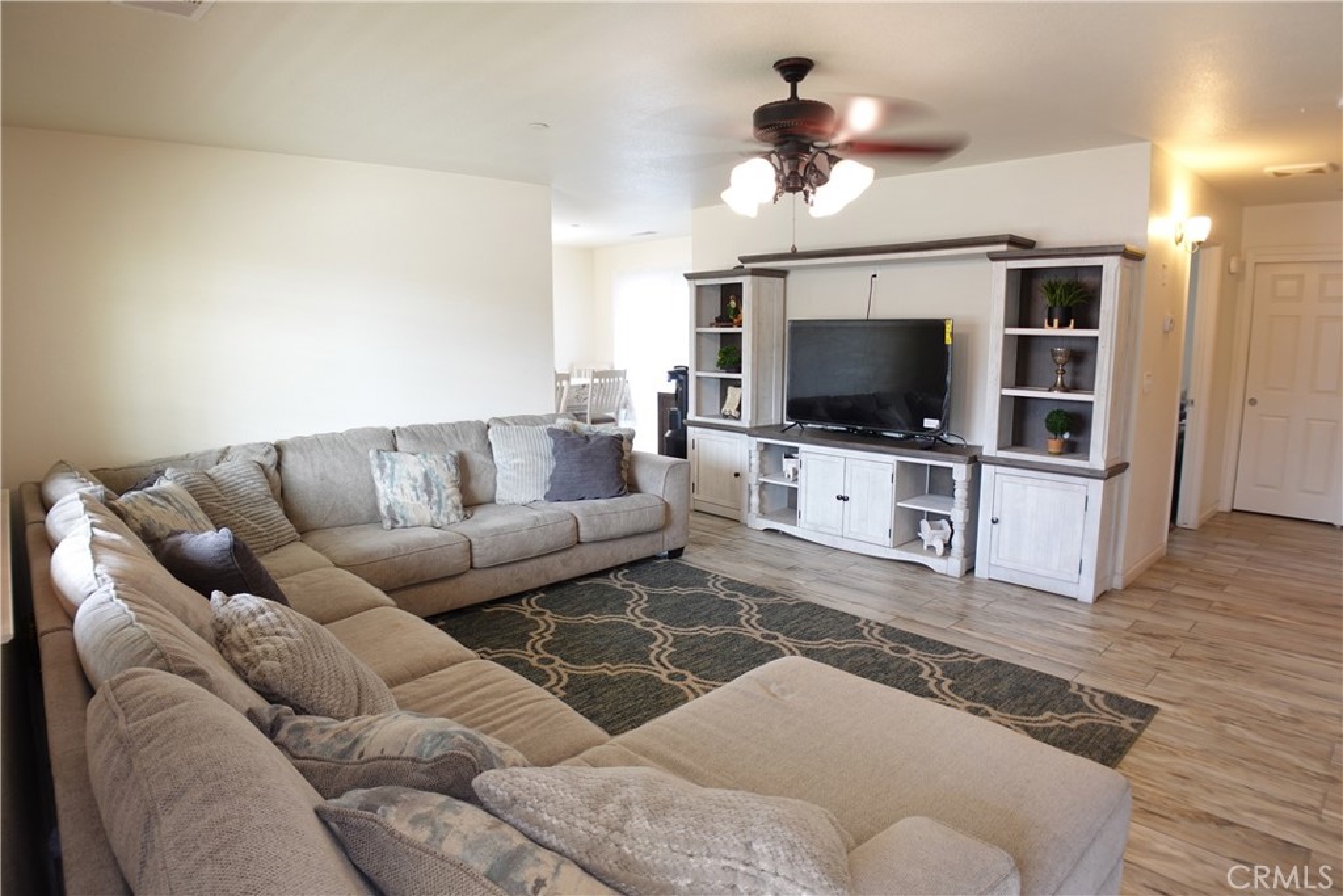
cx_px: 672
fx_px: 895
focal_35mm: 24
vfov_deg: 53.1
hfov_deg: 73.7
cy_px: 448
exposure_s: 1/30
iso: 160
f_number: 1.8
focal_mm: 9.4
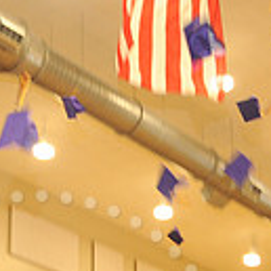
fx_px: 948
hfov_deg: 16.1
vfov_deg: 15.2
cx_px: 38
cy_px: 389
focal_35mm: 107
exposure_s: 1/60
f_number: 5.6
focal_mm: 28
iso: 1250
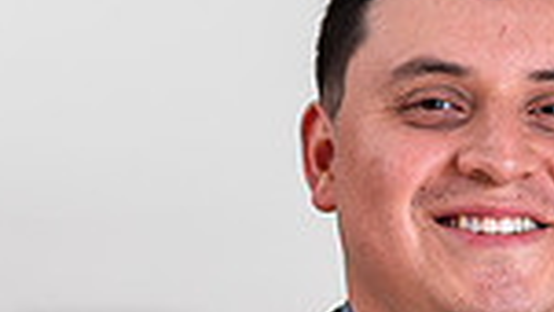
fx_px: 3908
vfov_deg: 4.5
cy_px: 503
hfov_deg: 8.1
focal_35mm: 266
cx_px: 495
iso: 50
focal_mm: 85
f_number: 2.8
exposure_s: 1/160
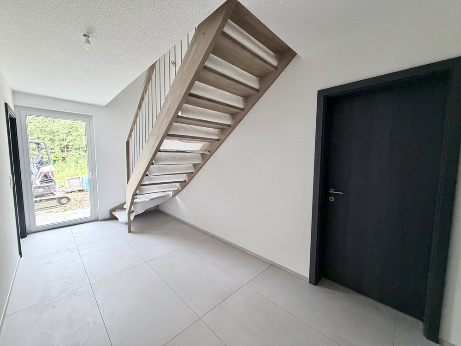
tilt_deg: -4.3
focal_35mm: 14
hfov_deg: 102.1
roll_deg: +0.2
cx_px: 230
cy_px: 173
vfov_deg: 85.7
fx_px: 186
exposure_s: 1/121
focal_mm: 2.22
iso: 250
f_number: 2.2
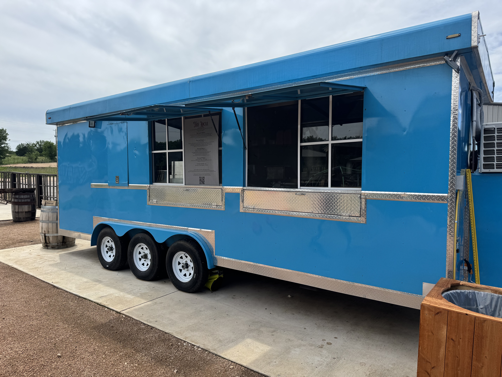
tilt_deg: -3.9
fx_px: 348
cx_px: 251
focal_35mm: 24
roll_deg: +0.0
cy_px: 188
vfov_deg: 56.8
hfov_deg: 71.6
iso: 80
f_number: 1.78
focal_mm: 6.76
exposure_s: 1/3802
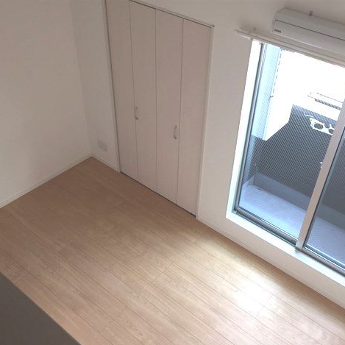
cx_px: 202
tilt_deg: -39.5
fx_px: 395
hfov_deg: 47.0
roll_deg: -4.6
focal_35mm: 35
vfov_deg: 47.2
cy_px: 176
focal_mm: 4.15
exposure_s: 1/60
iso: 32
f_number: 2.2
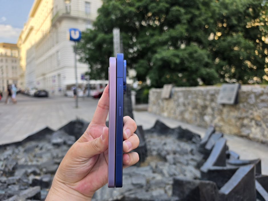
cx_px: 134
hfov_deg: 73.9
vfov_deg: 58.9
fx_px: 178
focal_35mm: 23
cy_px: 100
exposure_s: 1/218
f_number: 1.4
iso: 10
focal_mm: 6.5
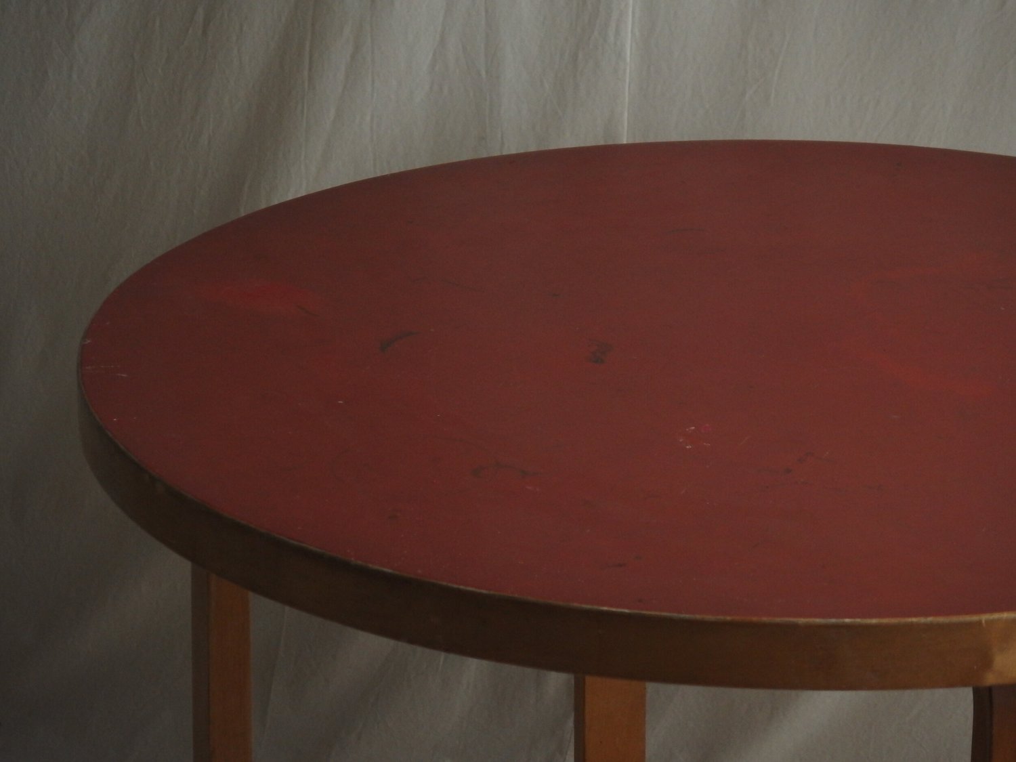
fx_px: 3816
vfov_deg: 11.4
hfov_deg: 15.2
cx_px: 508
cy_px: 381
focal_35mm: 130
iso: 400
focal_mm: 23.5
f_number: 2.7
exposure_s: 1/80
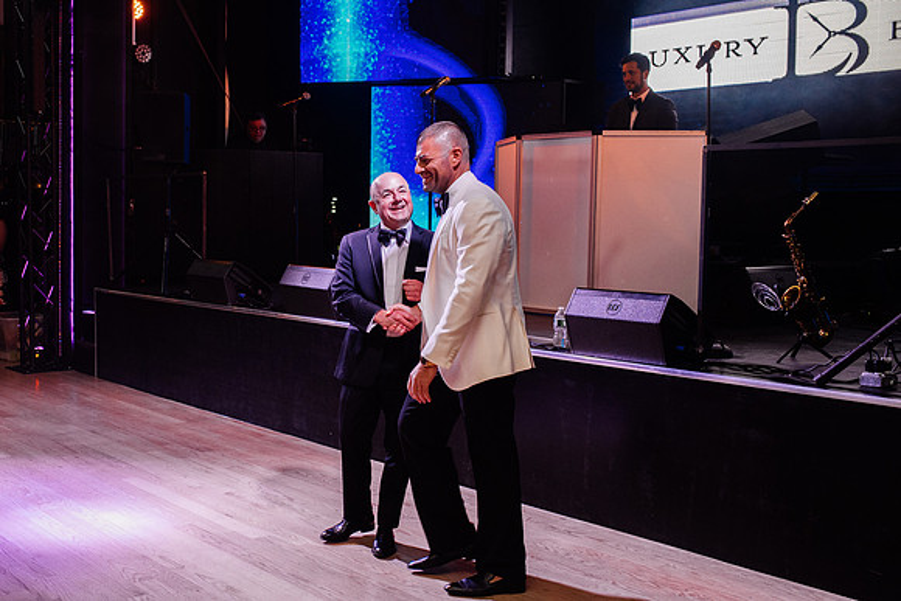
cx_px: 327
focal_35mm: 45
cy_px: 300
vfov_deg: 30.2
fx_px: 1116
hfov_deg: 43.6
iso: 2000
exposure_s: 1/200
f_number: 5
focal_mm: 35
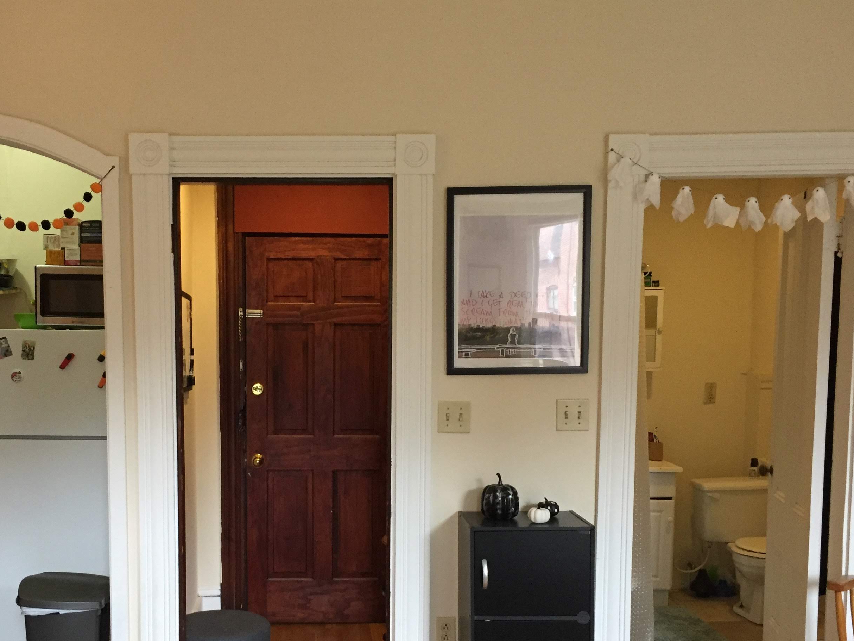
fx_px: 962
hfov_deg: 47.5
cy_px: 419
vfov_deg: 36.5
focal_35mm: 39
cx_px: 326
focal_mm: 4.15
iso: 125
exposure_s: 1/30
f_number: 2.2
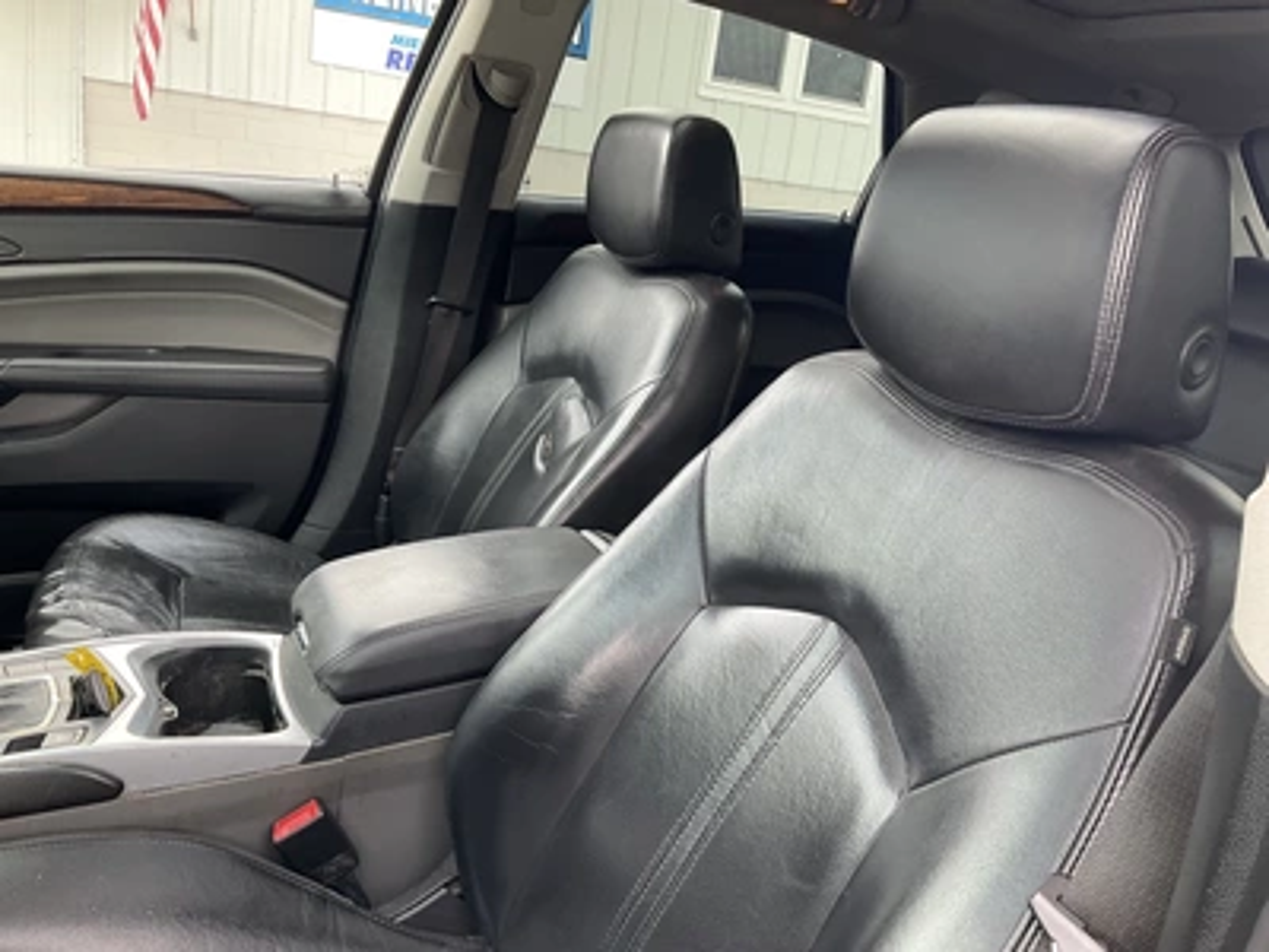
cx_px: 634
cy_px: 476
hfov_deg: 61.7
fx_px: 1063
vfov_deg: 48.2
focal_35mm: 29
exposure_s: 1/122
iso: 50
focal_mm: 3
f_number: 1.8
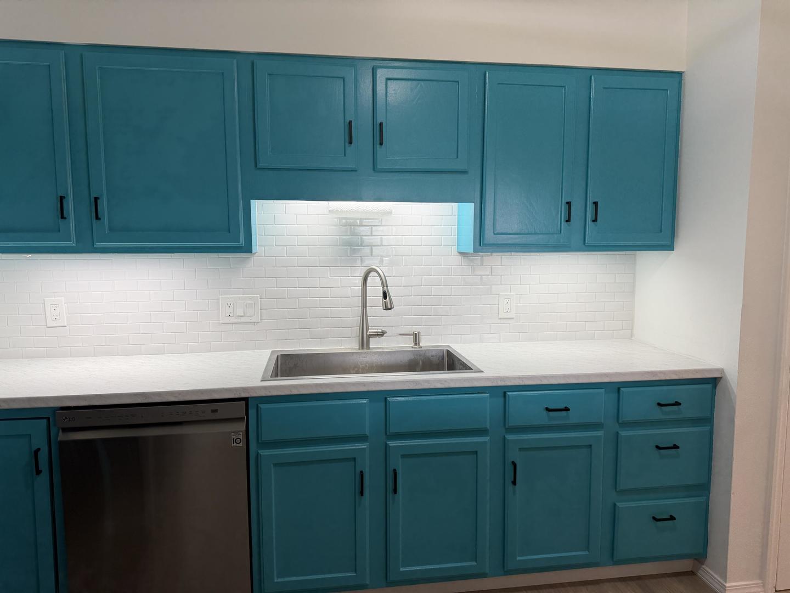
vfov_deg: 56.8
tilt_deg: -5.5
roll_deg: +0.5
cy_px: 296
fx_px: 548
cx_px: 395
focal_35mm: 24
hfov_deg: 71.6
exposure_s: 1/120
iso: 64
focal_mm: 6.76
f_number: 1.78
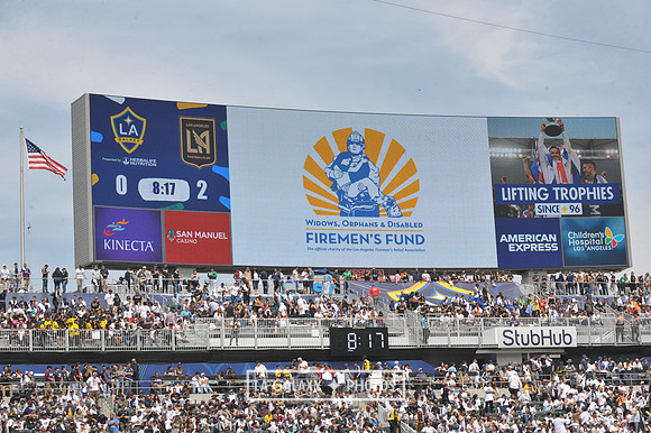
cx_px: 326
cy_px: 216
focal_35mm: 95
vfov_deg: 14.4
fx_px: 1717
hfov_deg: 21.5
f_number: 11
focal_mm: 95
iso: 320
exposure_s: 1/500
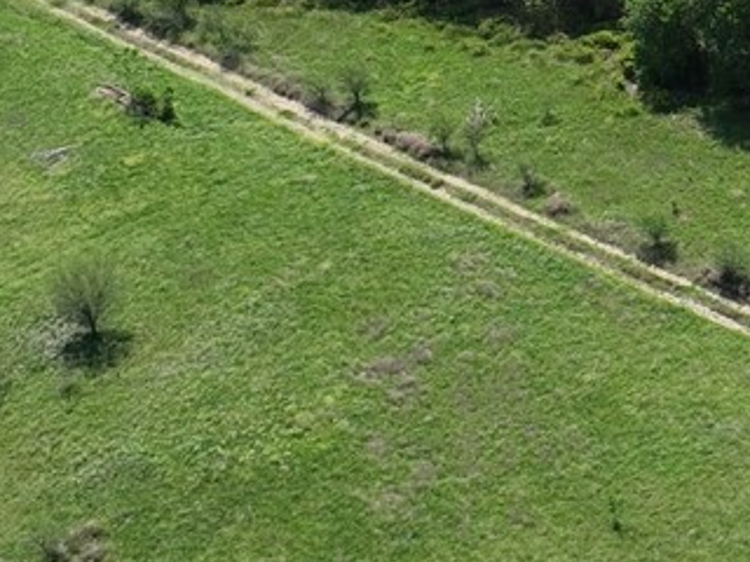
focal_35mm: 150
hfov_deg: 12.3
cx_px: 1247
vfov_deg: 9.6
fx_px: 3250
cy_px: -293
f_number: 2.8
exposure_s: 1/2000
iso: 120
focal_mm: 12.29
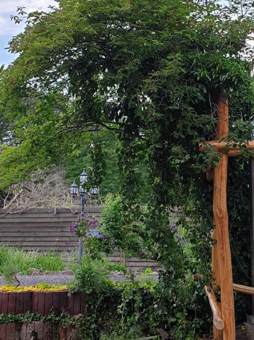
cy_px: 154
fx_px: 470
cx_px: 177
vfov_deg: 39.6
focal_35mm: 48
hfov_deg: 30.0
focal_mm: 4.3
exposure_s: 1/41
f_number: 2.4
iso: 50
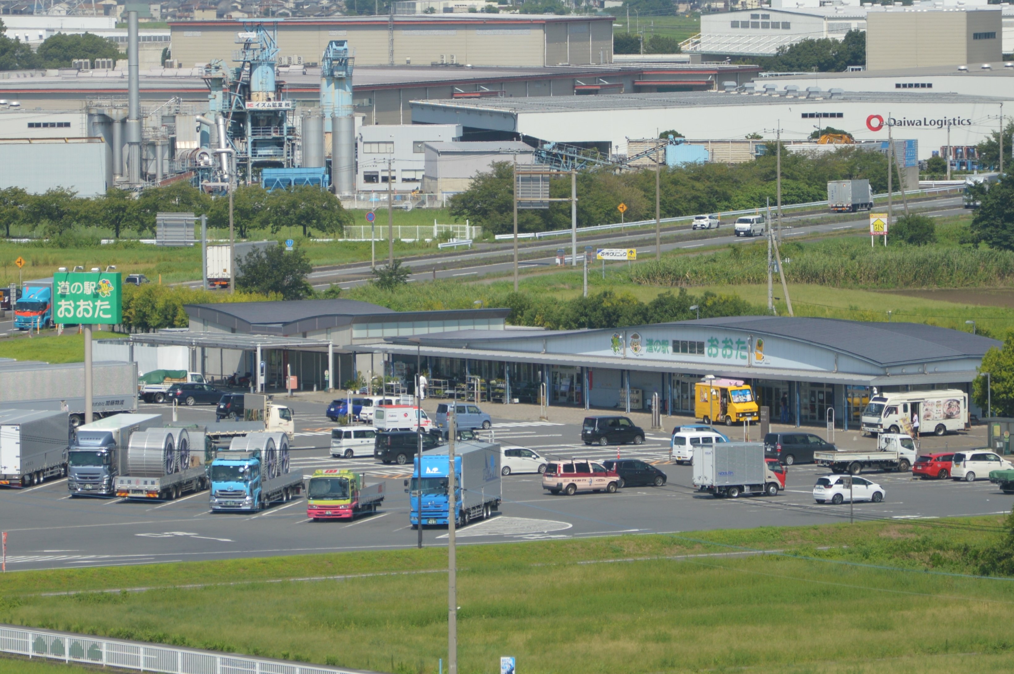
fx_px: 4432
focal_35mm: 158
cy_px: 337
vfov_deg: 8.7
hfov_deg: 13.1
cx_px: 507
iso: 100
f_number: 5.6
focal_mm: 105
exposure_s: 1/500
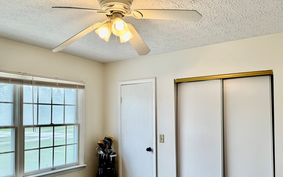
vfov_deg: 41.5
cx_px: 135
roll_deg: +0.2
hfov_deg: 62.9
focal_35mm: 30
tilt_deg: +2.0
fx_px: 231
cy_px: 111
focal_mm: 6.76
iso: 64
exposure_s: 1/120
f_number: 1.78
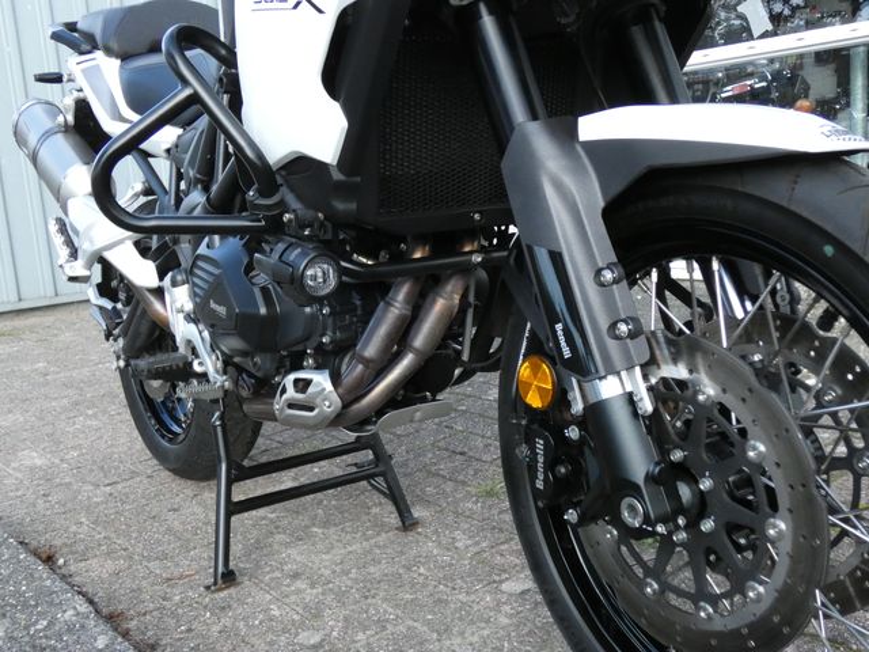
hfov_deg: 49.0
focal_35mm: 38
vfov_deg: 37.7
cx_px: 434
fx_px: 954
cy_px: 326
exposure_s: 1/1000
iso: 800
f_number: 3.5
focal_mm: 6.8
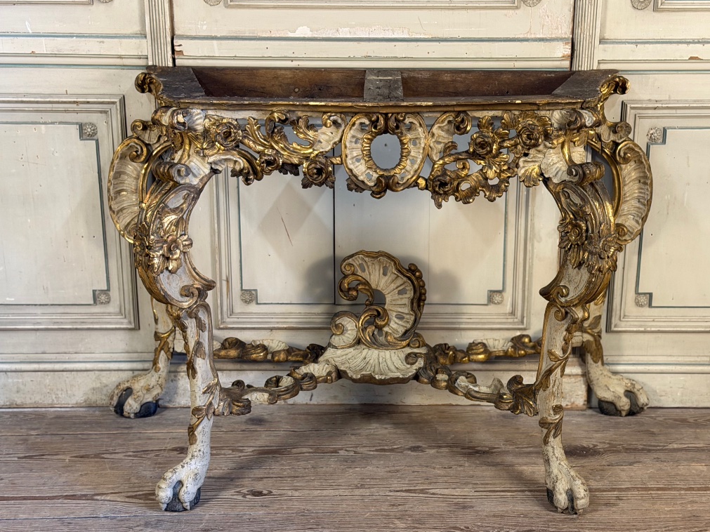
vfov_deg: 25.6
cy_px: 310
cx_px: 399
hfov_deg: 33.7
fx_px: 1169
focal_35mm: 57
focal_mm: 6.76
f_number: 1.78
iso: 200
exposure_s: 1/50
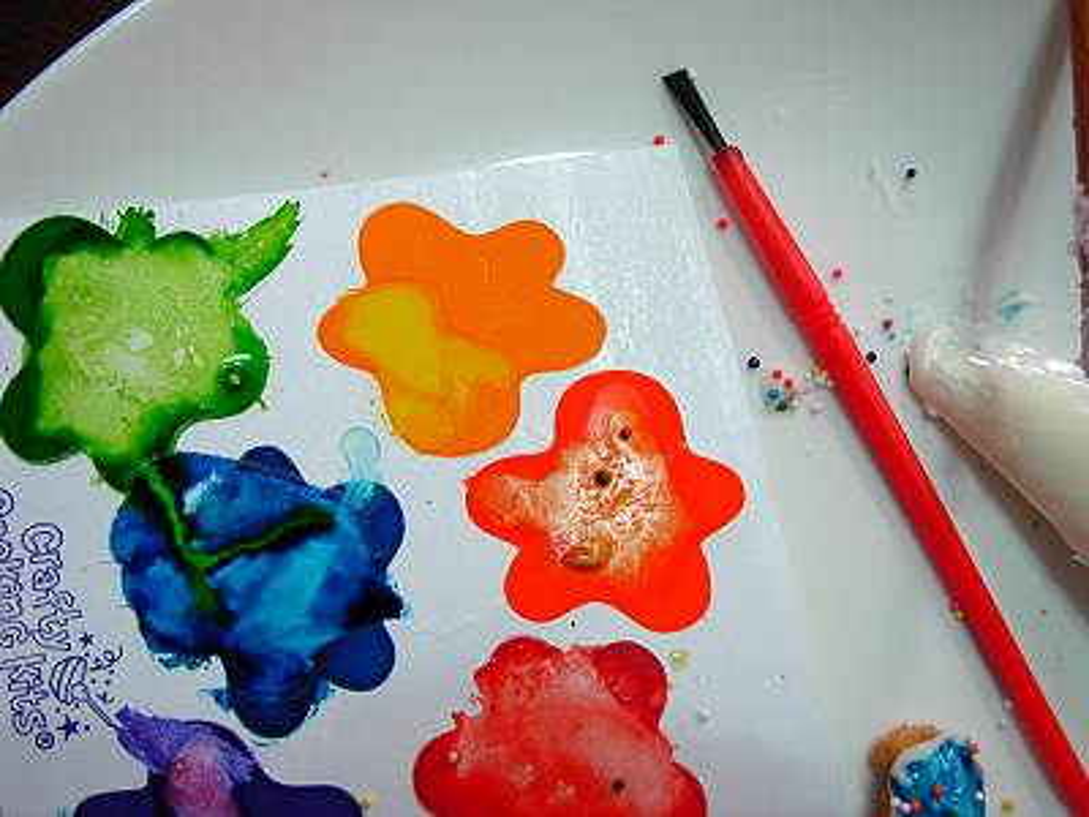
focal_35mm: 38
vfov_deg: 37.7
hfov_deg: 49.0
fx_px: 1195
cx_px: 544
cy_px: 408
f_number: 2.9
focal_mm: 6.3
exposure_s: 1/15.5
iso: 79
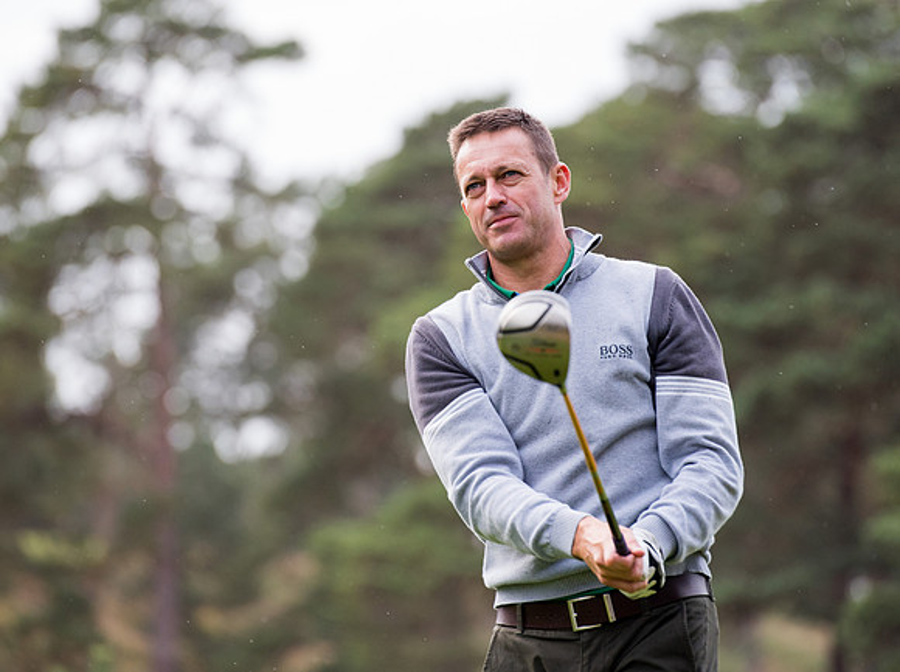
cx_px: 453
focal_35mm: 249
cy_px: 284
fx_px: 6464
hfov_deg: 8.0
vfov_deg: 5.9
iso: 1000
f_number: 4
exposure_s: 1/1250
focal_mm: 200
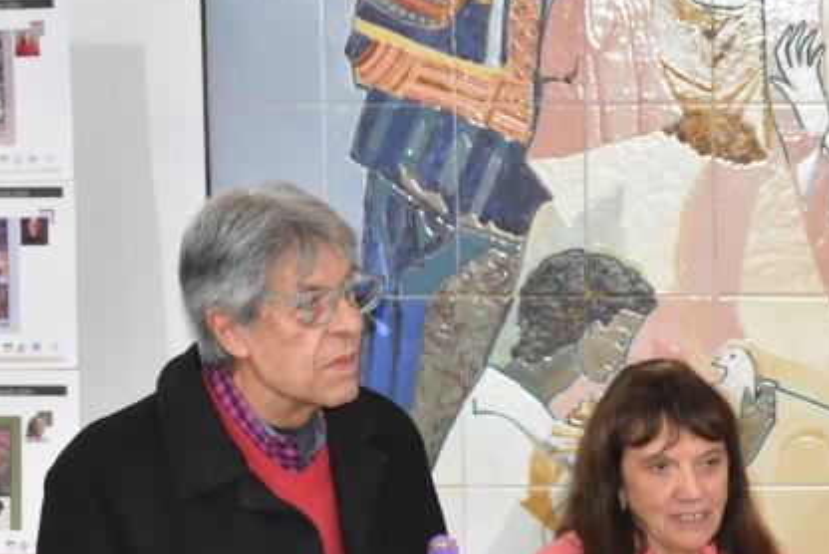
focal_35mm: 155
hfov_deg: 13.0
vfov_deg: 8.8
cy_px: 573
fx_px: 3572
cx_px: 935
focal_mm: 42
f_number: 5.6
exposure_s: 1/100
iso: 1600
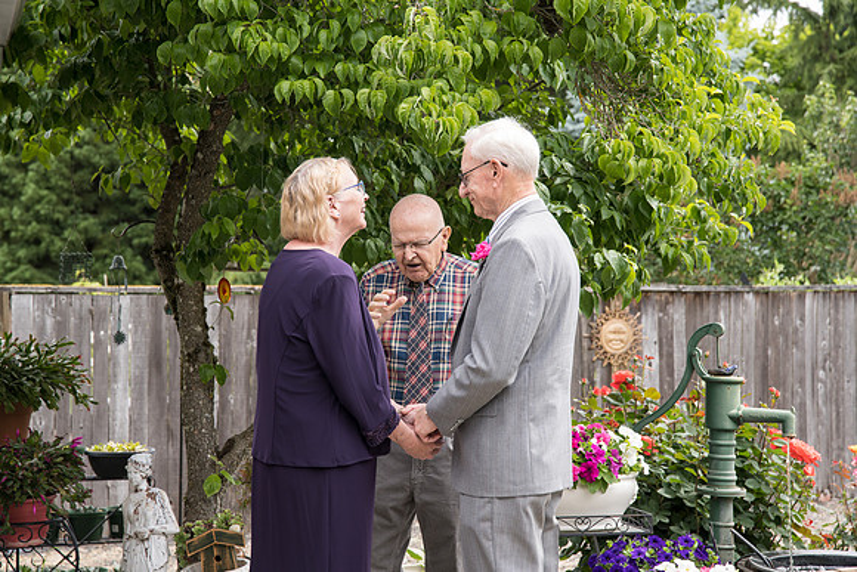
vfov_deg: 19.5
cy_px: 286
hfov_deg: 28.8
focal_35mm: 70
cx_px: 428
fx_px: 1667
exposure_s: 1/500
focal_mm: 70
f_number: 5
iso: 400
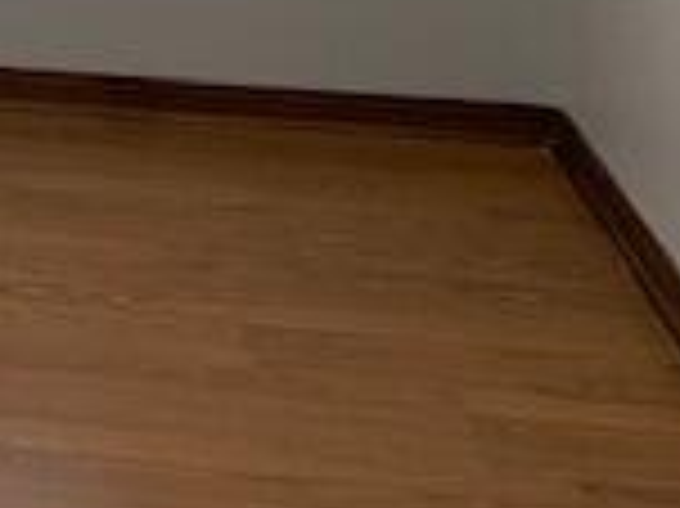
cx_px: -617
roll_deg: +1.2
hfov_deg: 15.0
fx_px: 2159
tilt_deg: -12.3
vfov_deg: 12.7
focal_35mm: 110
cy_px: -283
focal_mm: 4.25
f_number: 1.8
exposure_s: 1/120
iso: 25
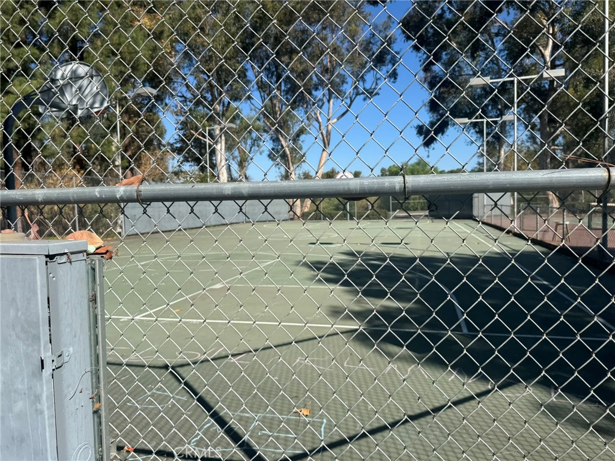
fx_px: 426
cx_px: 308
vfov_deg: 56.8
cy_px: 230
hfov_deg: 71.6
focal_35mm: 24
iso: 80
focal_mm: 6.76
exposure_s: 1/4608
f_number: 1.78
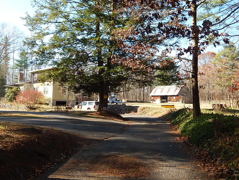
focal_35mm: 38
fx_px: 262
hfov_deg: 49.0
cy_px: 90
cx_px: 120
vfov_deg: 37.7
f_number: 3.4
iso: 125
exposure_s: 1/250
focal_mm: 6.8
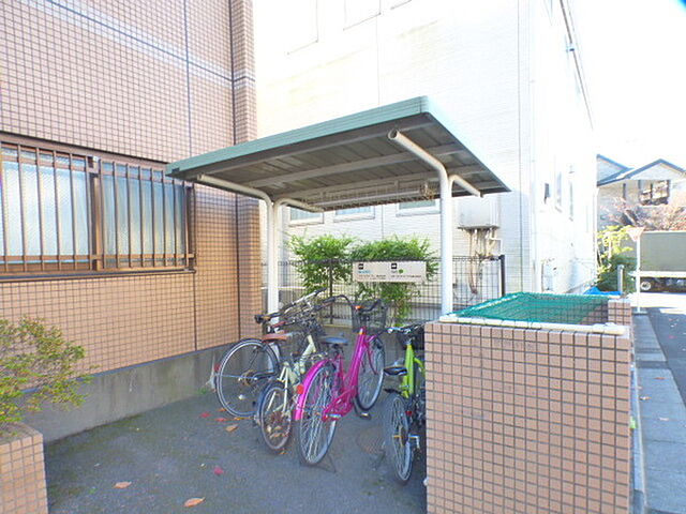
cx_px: 343
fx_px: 396
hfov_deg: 81.7
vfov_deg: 66.0
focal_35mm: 20
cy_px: 257
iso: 400
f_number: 6.3
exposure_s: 1/20
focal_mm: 3.58
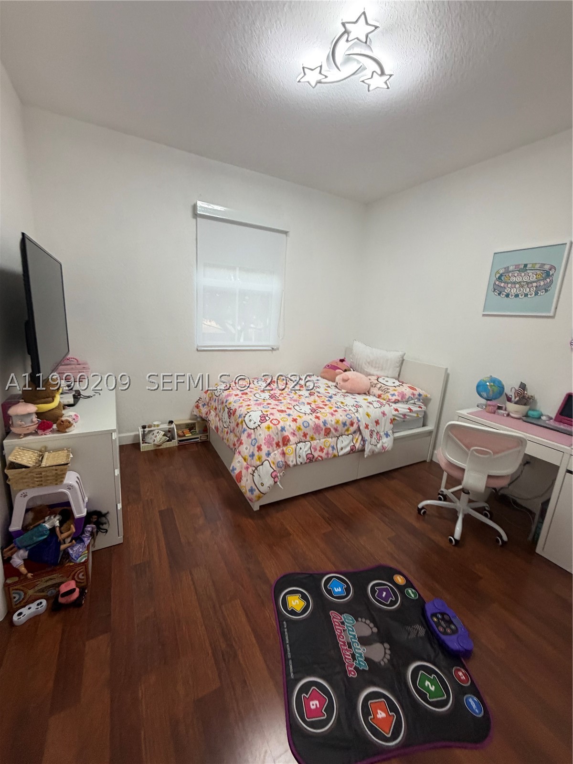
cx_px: 286
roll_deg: -5.4
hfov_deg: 85.7
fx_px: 309
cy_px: 382
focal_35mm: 14
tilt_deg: -16.1
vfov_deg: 102.1
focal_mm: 2.22
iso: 320
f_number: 2.2
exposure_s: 1/94
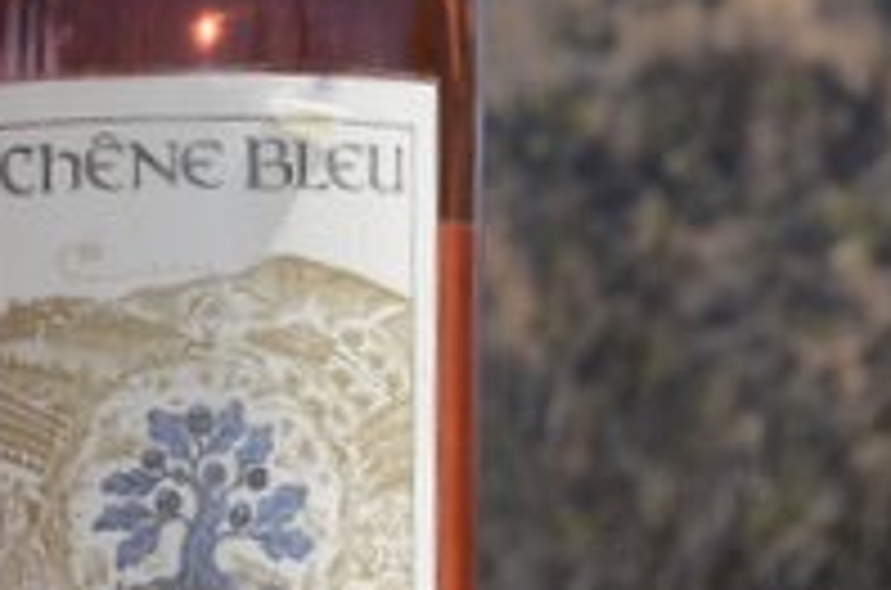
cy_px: 338
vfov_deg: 3.2
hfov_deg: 4.8
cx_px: 1413
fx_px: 10493
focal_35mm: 425
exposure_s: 1/250
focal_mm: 70
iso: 400
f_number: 16
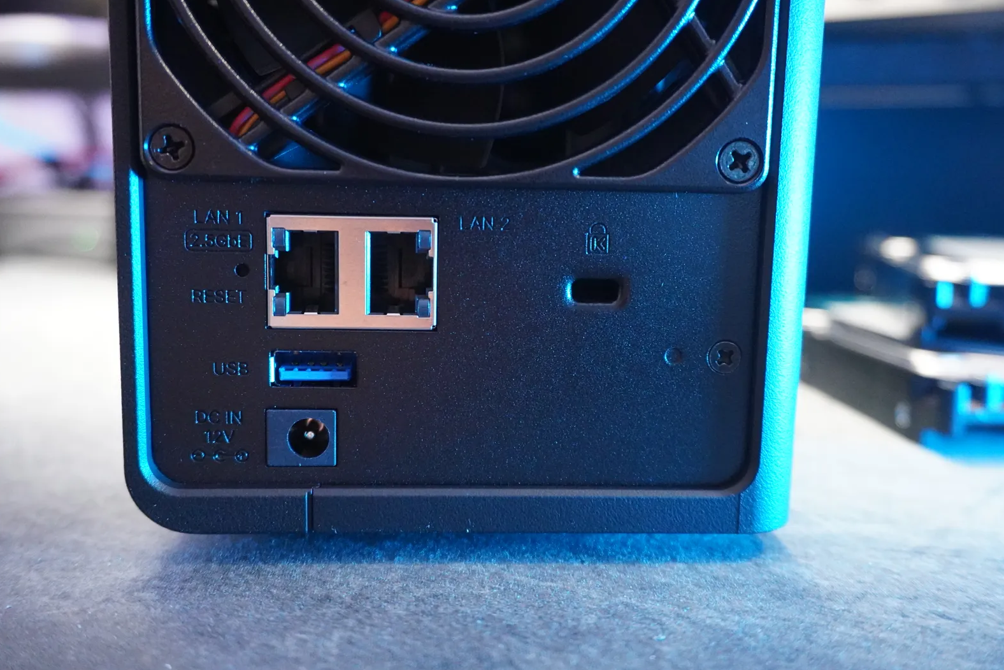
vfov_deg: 35.9
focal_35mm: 37
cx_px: 497
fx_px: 1032
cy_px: 329
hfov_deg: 51.9
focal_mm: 24
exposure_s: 1/80
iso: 6400
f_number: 4.5
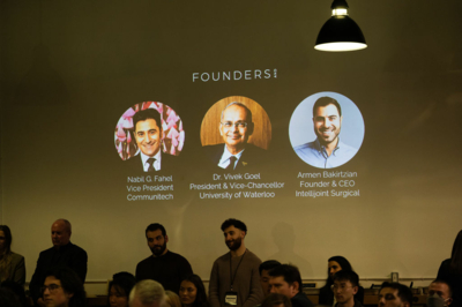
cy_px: 154
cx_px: 231
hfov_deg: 19.5
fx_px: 1346
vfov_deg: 13.0
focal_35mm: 105
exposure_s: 1/250
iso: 1600
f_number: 2.8
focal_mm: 105
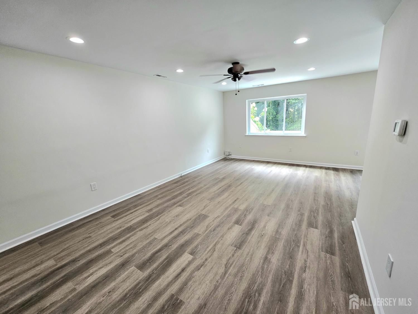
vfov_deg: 89.9
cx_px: 209
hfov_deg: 106.2
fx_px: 157
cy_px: 157
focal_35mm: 13
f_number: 2.2
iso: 80
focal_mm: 2.2
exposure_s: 1/60.2
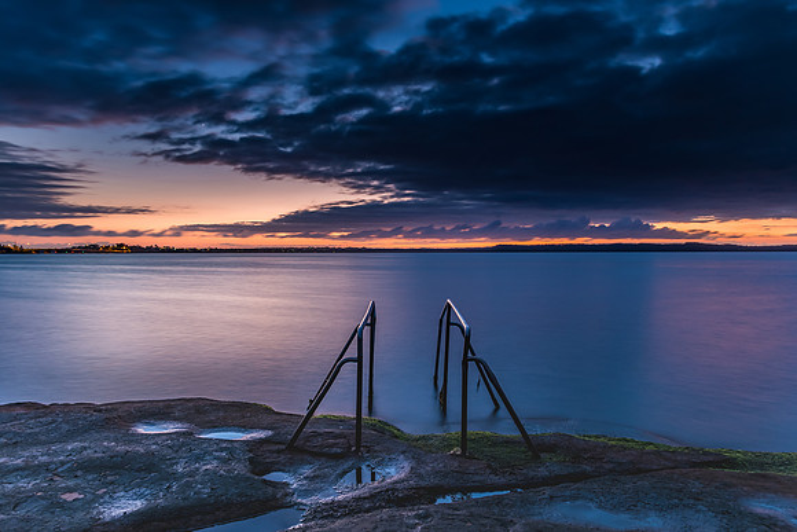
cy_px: 266
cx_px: 398
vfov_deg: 53.1
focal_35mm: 24
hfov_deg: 73.7
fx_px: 532
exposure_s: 25
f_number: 8
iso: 80
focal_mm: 16
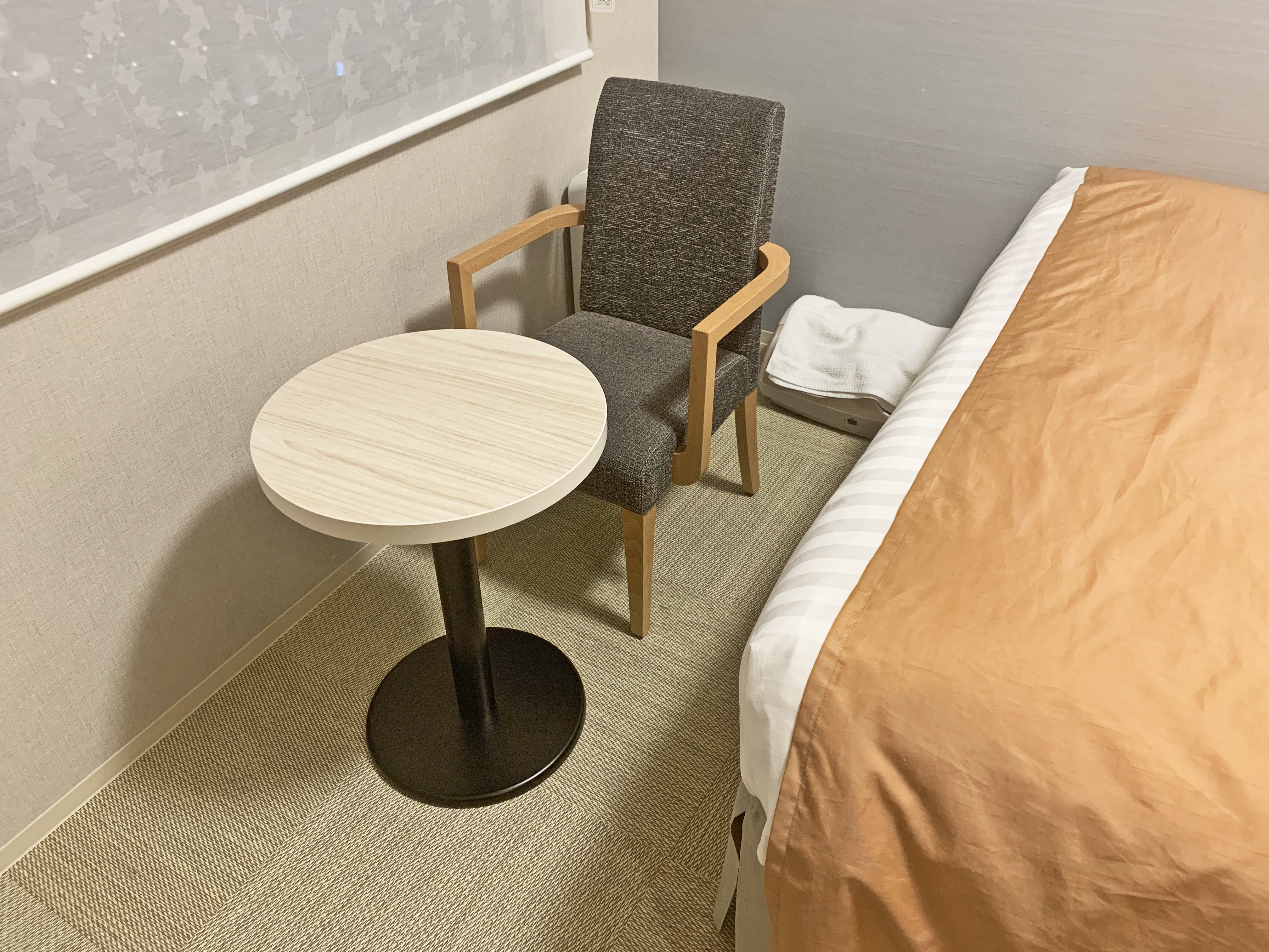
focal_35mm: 26
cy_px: 476
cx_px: 634
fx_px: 953
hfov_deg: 67.3
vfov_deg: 53.1
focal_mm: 4.25
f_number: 1.8
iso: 200
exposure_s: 1/60
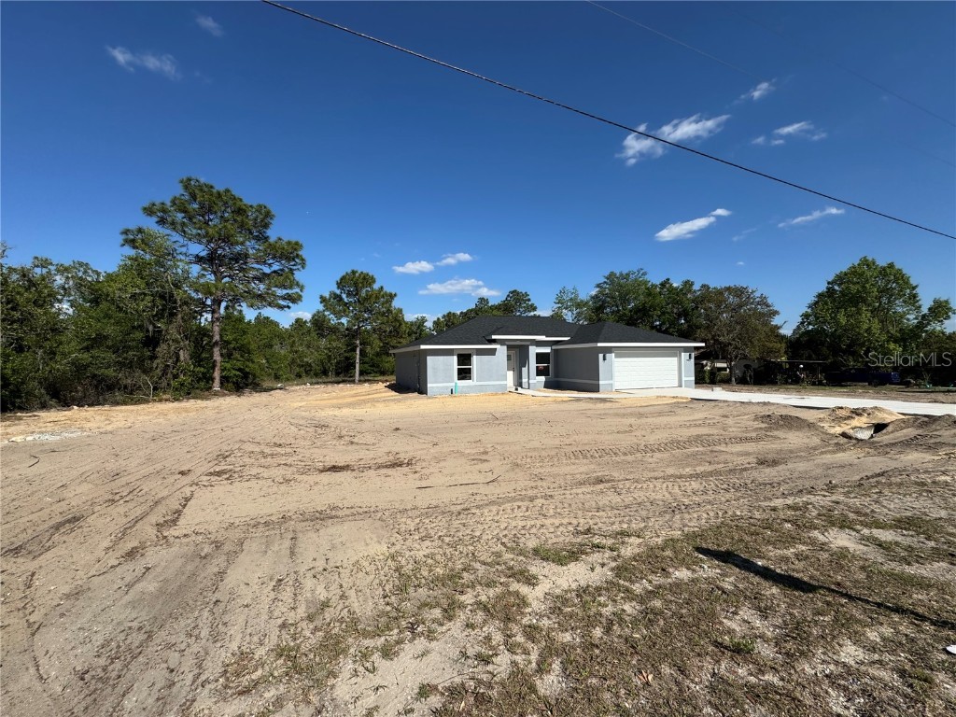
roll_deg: +0.4
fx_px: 387
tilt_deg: -0.1
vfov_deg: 85.7
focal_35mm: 14
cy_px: 358
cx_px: 478
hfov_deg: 102.1
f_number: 2.2
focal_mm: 2.22
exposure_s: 1/3247
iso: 50
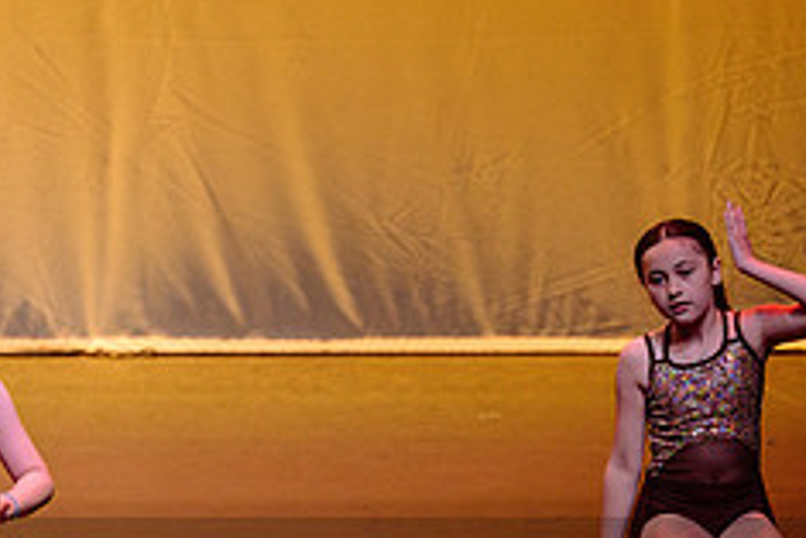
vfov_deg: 3.6
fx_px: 8490
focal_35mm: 379
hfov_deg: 5.4
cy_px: 71
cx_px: -69
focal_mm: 135
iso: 1250
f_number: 2.8
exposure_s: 1/400
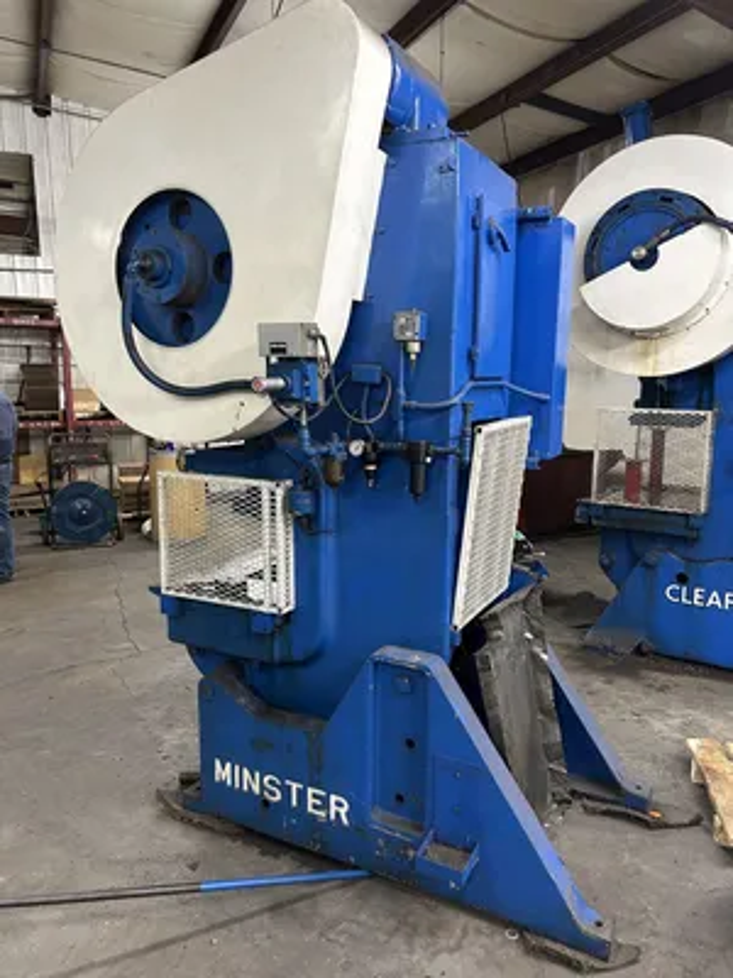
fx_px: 734
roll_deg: -0.4
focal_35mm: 26
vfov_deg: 67.3
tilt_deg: -8.6
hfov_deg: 53.1
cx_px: 366
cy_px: 489
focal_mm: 5.7
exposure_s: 1/60
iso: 200
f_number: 1.5
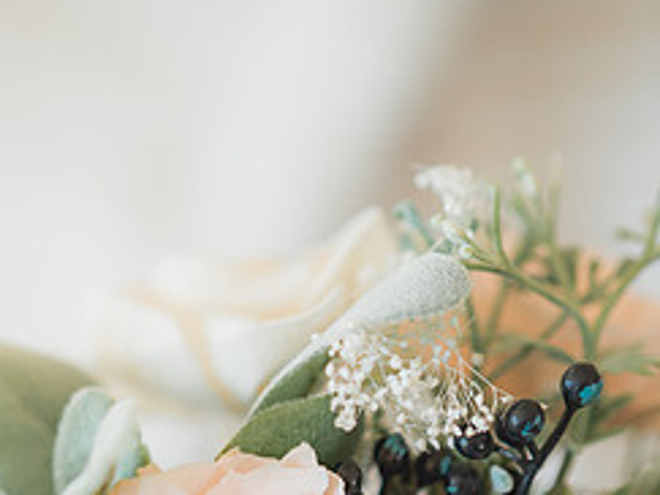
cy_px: 466
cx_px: 133
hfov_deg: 17.0
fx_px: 2192
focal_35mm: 115
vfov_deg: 12.7
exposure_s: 1/320
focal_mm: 50
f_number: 1.4
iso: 500
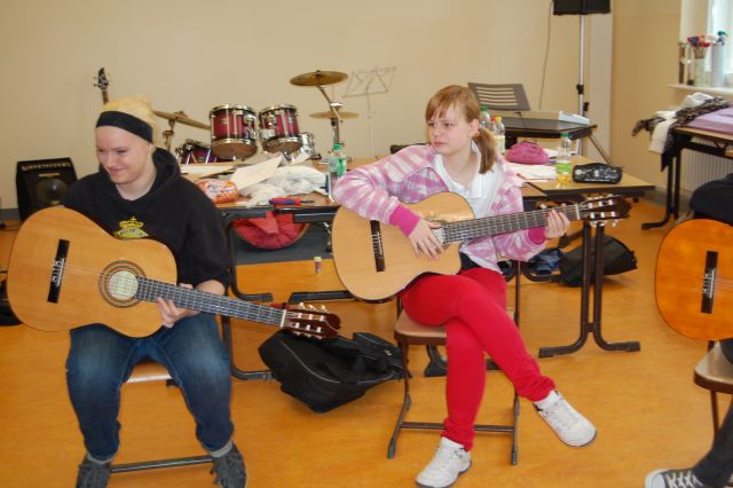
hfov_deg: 42.3
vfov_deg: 28.9
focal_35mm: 46
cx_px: 366
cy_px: 244
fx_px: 946
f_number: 4.5
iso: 400
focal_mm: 31
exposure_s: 1/60
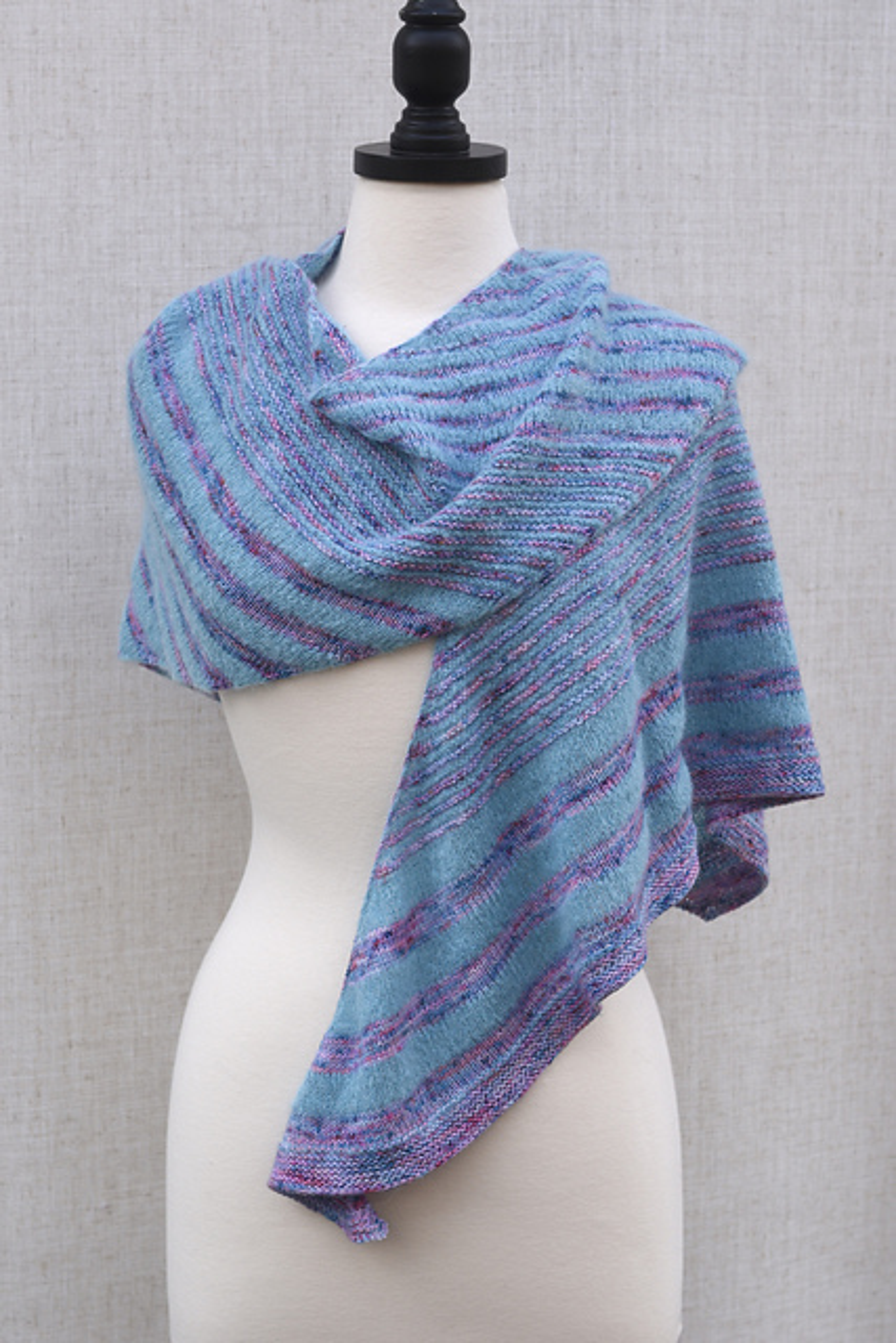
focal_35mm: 75
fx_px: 2798
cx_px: 448
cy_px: 672
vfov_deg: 27.0
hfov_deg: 18.2
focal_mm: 50
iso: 160
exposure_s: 1/125
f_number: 5
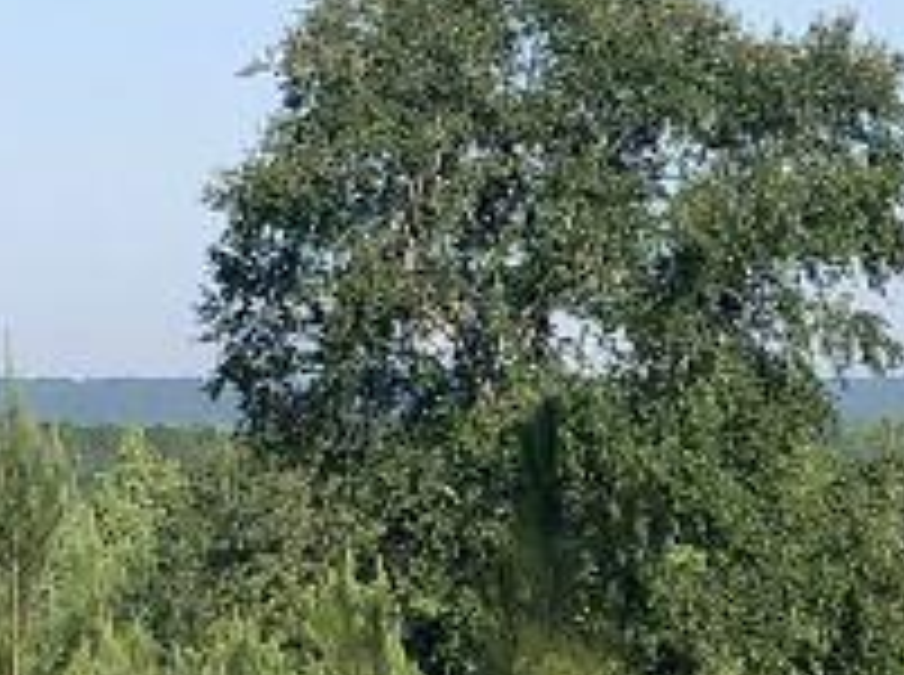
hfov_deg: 6.8
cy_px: -261
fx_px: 7586
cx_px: -270
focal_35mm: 291
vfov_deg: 5.1
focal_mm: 6.6
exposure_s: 1/1000
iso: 20
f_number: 2.8
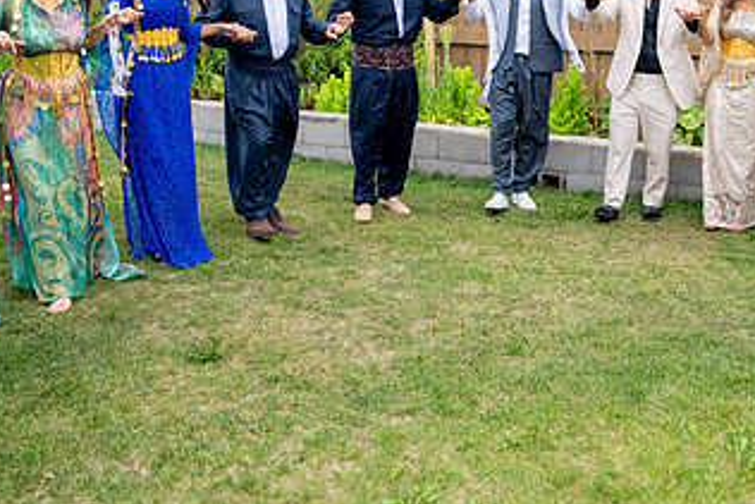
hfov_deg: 43.4
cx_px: 540
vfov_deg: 29.7
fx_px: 923
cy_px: 92
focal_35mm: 44
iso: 100
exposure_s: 1/500
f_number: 2.8
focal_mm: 24
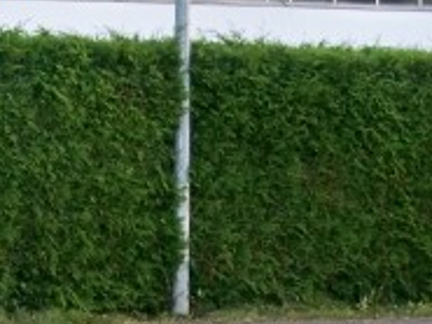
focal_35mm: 173
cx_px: 110
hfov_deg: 11.4
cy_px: 534
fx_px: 2160
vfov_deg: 8.3
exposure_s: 1/30
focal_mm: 8.8
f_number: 3.8
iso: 200
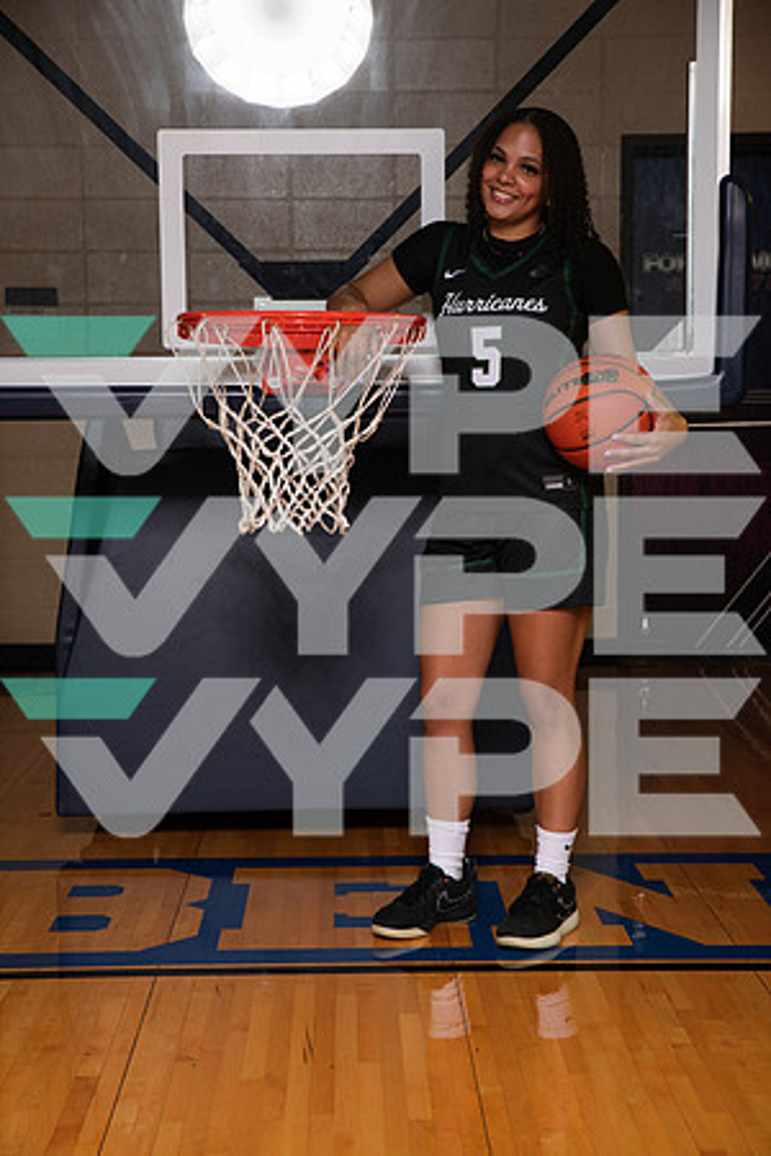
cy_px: 578
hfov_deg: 20.9
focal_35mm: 65
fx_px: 2088
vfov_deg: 31.0
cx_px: 386
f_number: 7.1
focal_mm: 65
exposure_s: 1/400
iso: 250
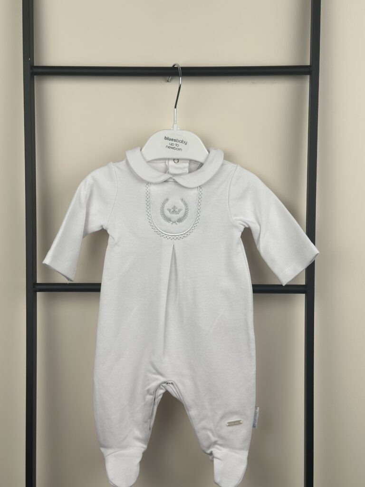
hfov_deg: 30.3
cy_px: 244
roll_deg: -0.9
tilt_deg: -5.9
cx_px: 182
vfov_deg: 39.7
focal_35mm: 48
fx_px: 675
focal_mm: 6.86
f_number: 1.78
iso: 80
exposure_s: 1/642
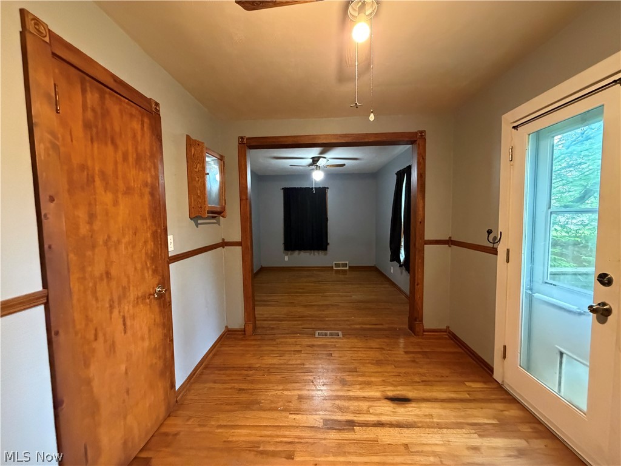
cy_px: 233
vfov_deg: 85.7
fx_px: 251
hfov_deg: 102.1
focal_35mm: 14
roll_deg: +1.7
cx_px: 310
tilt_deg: -3.1
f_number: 2.2
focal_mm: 2.22
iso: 800
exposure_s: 1/60
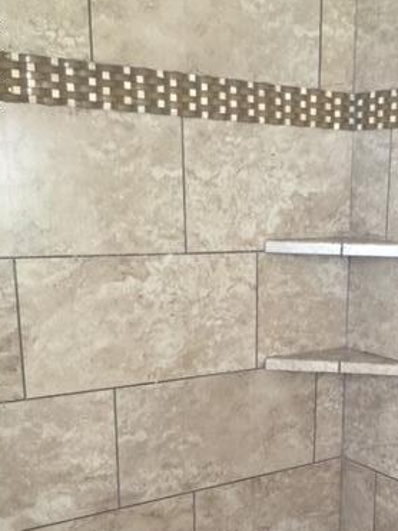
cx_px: 305
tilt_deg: -15.6
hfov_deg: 28.6
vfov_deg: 37.0
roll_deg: -0.5
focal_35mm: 50
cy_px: 414
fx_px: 767
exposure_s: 1/10
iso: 100
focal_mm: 4.15
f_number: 2.2
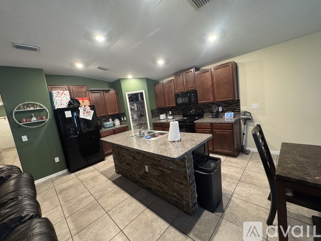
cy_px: 120
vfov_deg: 85.7
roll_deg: +7.5
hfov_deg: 102.1
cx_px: 160
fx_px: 130
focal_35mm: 14
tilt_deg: -7.9
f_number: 2.2
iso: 800
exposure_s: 1/60
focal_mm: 2.22
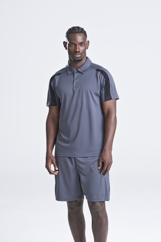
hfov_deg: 13.1
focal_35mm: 105
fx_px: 704
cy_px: 121
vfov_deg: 19.4
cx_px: 80
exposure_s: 1/160
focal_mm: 105
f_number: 10
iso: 400
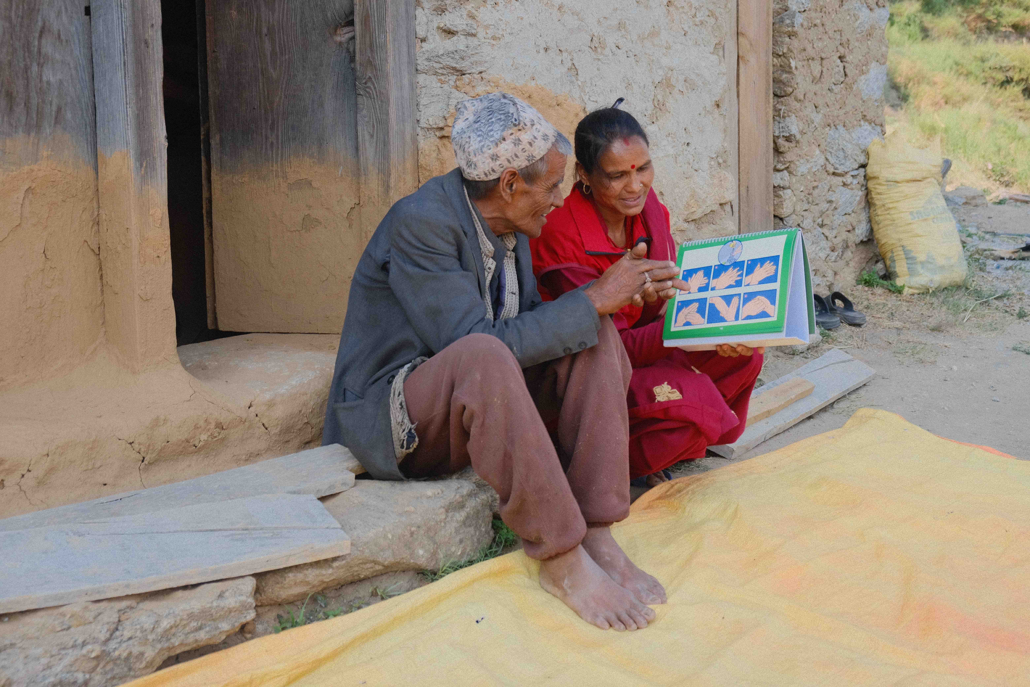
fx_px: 1202
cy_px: 344
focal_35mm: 42
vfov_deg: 31.9
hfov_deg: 46.4
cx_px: 515
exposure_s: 1/240
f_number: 4
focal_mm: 27.7
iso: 160
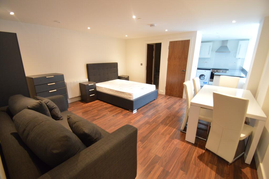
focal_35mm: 15
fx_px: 112
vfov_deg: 77.2
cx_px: 134
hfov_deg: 100.4
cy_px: 90
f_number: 3.5
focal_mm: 10
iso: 1800
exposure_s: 1/60
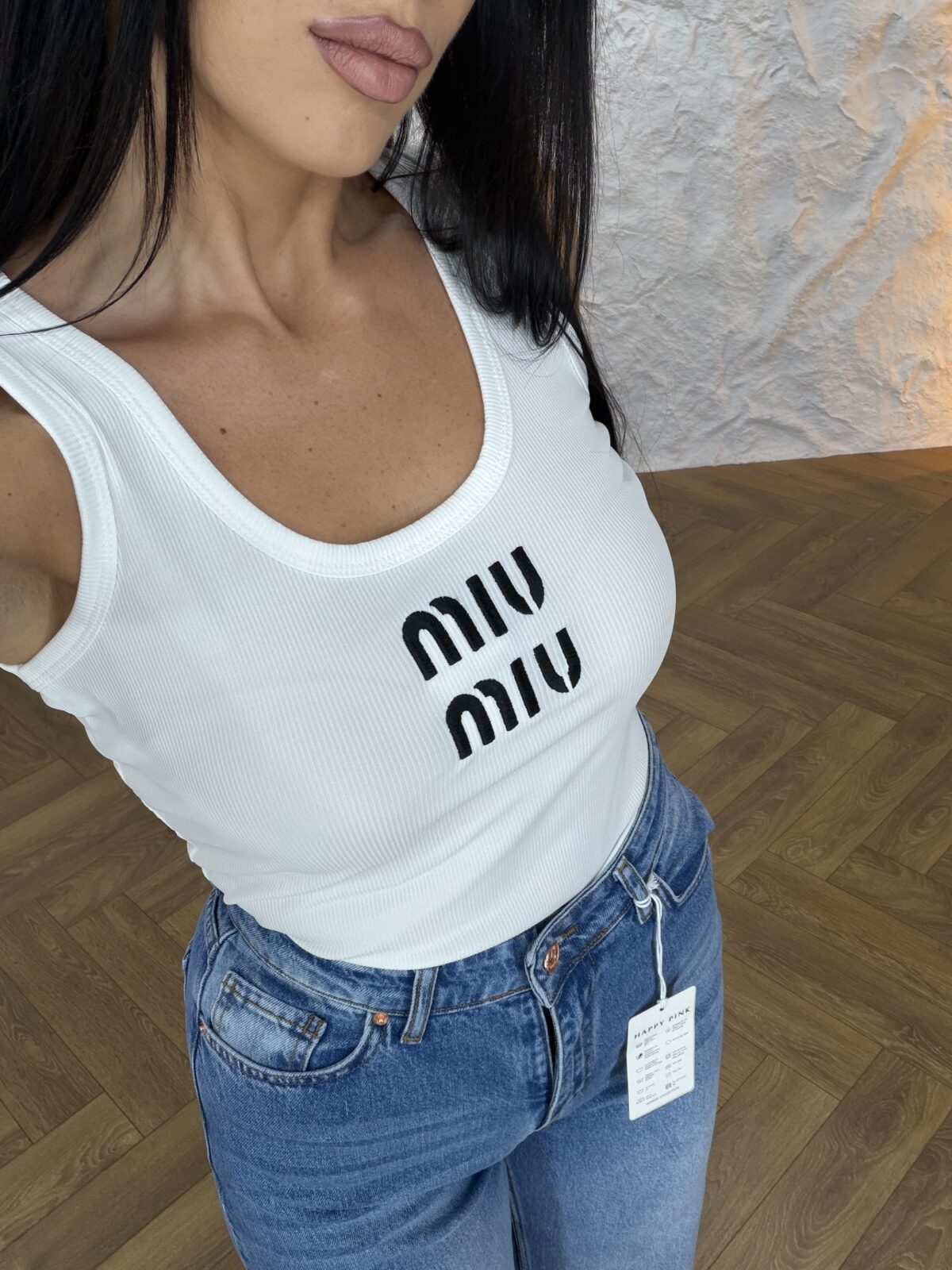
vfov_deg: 60.0
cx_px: 476
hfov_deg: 46.8
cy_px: 635
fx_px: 1100
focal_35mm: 30
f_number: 1.9
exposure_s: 1/50
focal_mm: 2.71
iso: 40
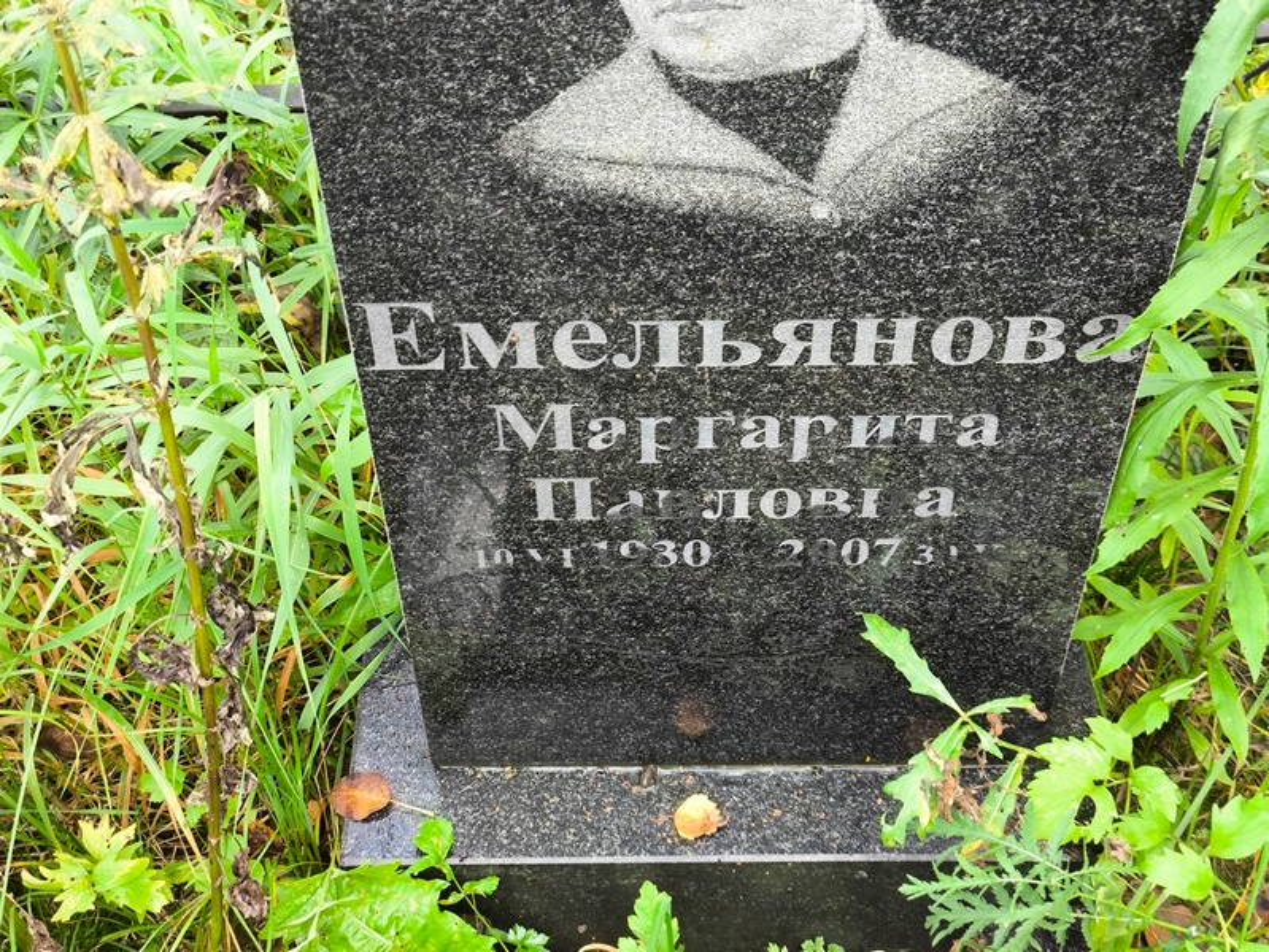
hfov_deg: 38.2
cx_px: 634
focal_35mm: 50
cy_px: 476
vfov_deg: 29.1
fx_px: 1834
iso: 80
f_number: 1.7
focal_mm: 4.71
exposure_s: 1/60
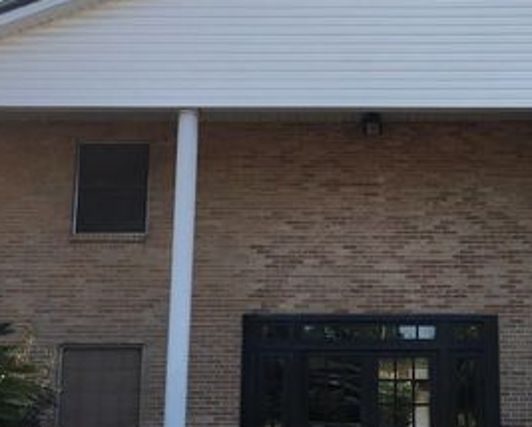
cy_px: 256
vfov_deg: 28.6
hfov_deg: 35.0
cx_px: 361
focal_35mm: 53
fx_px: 835
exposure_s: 1/371
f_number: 2.2
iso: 25
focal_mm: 4.15
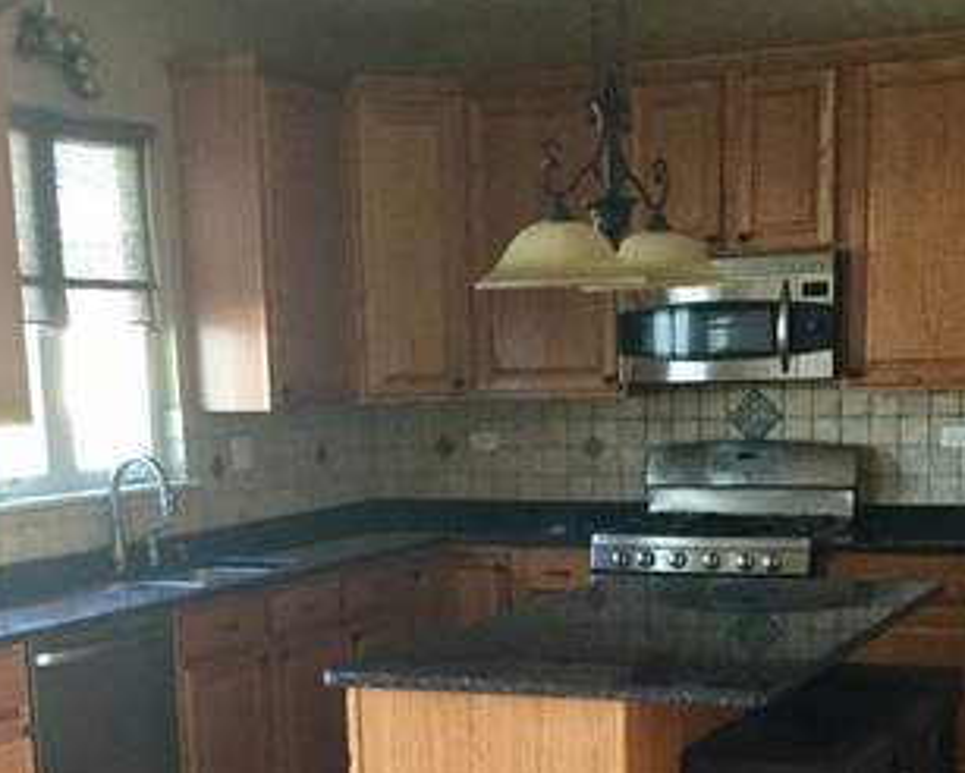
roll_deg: +2.0
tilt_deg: -10.8
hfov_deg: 30.0
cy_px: 691
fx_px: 1800
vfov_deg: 23.6
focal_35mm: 63
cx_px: 516
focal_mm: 3.3
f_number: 2.4
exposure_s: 1/30
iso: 200
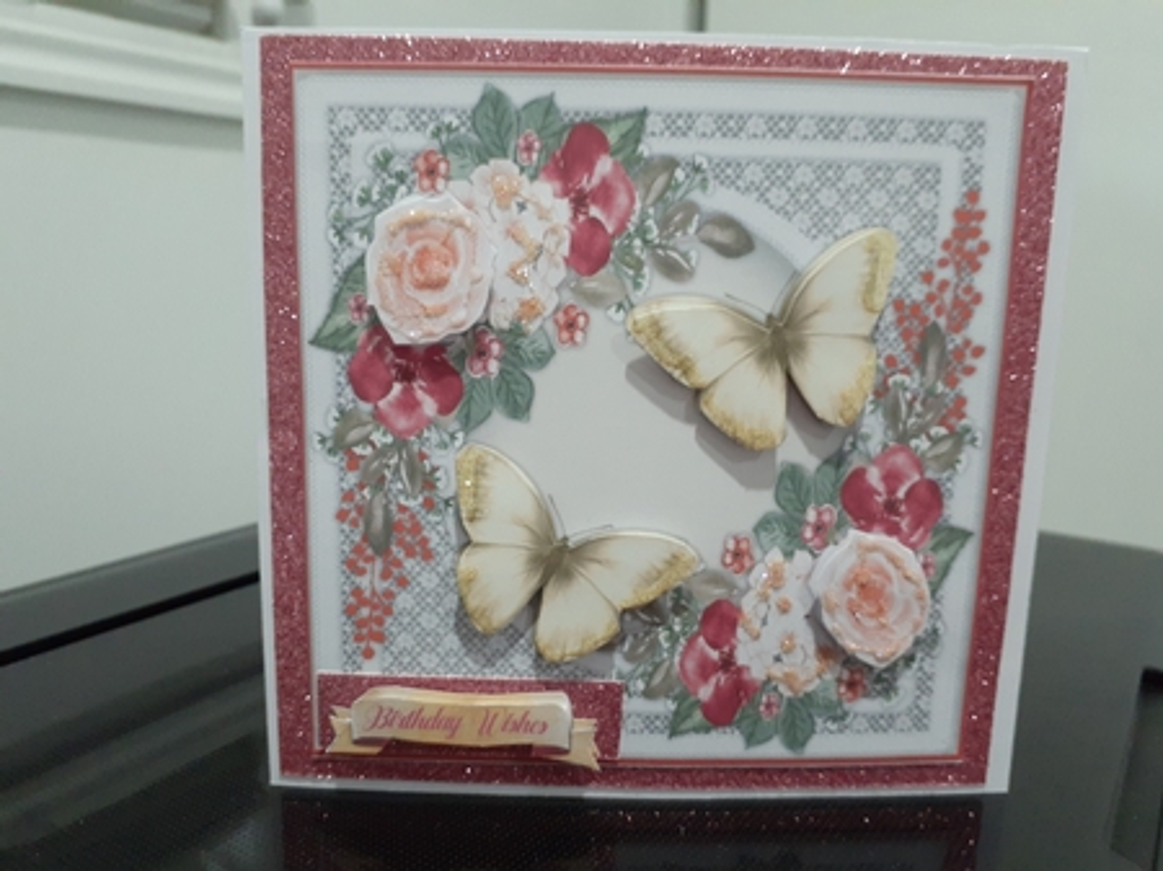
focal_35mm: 27
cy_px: 436
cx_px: 582
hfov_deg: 65.4
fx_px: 907
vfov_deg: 51.3
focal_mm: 3.6
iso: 320
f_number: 1.9
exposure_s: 1/50
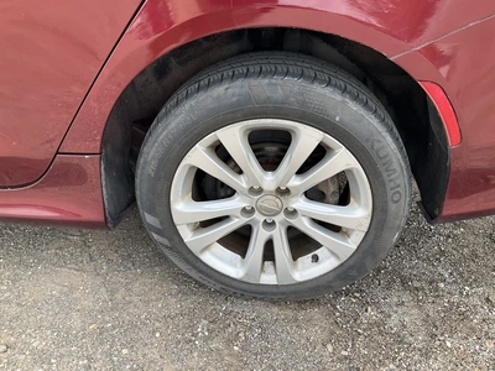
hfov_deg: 61.7
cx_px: 248
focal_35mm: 29
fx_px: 415
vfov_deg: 48.2
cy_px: 186
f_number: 1.8
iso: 25
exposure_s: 1/397
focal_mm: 3
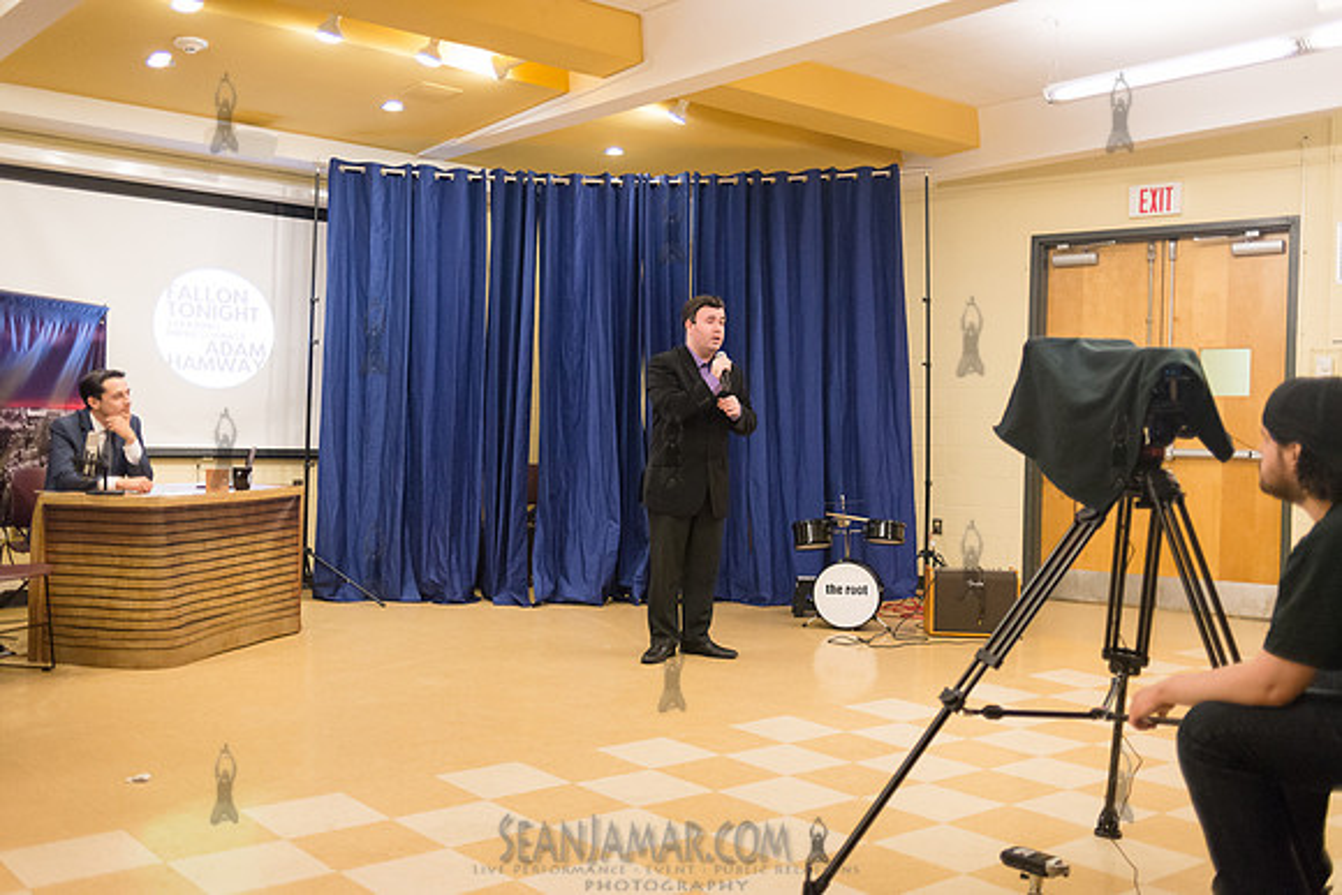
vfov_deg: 37.9
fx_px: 1305
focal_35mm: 35
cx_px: 671
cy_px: 448
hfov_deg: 54.4
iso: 4000
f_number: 2.2
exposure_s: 1/800
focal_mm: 35
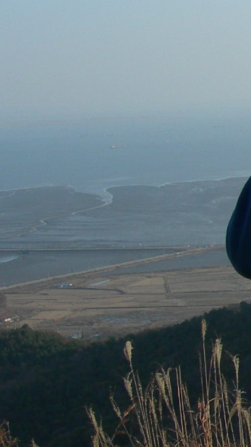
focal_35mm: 129
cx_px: 618
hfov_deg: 8.5
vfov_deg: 16.6
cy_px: 177
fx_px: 1525
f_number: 4.8
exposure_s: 1/353
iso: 50
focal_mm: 7.8
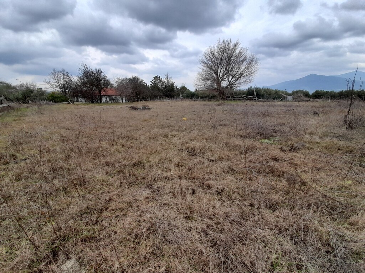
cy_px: 136
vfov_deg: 89.9
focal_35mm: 13
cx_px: 182
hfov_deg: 106.2
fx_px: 137
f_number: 2.2
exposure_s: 1/581
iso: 40
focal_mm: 1.42
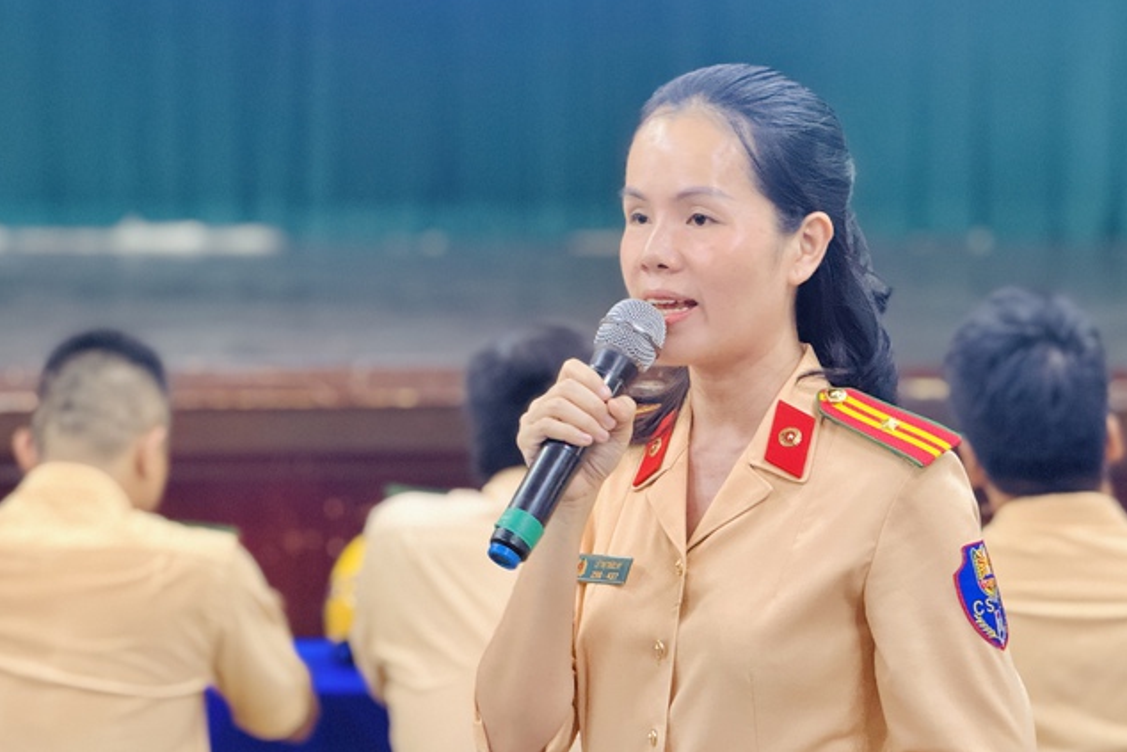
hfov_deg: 16.3
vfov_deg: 10.9
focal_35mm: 126
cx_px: 565
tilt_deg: -5.1
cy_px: 354
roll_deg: -0.2
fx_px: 3945
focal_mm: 15.66
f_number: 2.8
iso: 1000
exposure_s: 1/33
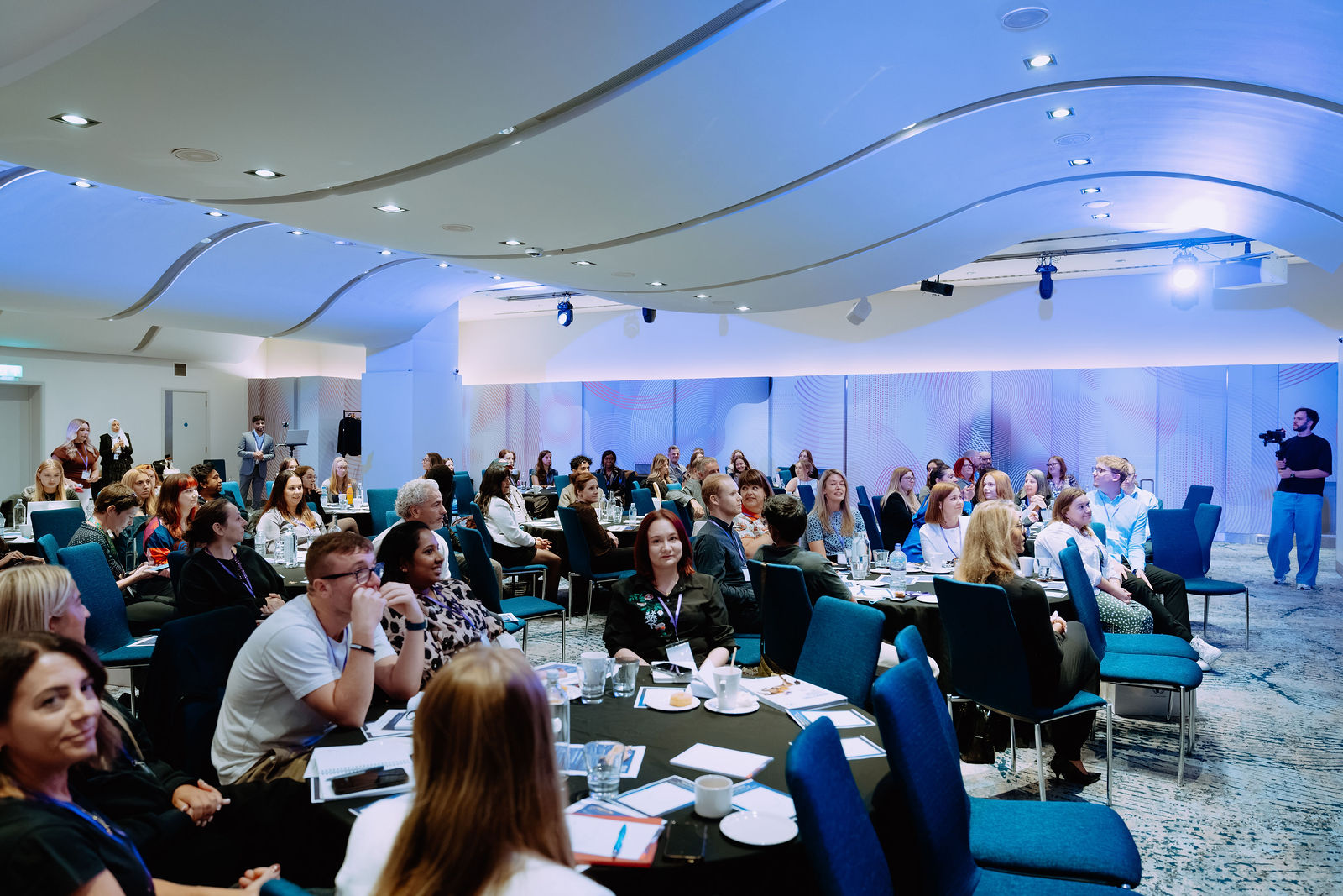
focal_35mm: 24
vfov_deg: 52.6
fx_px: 906
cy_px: 448
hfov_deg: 73.1
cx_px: 672
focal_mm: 24
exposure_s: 1/200
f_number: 2.8
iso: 3200
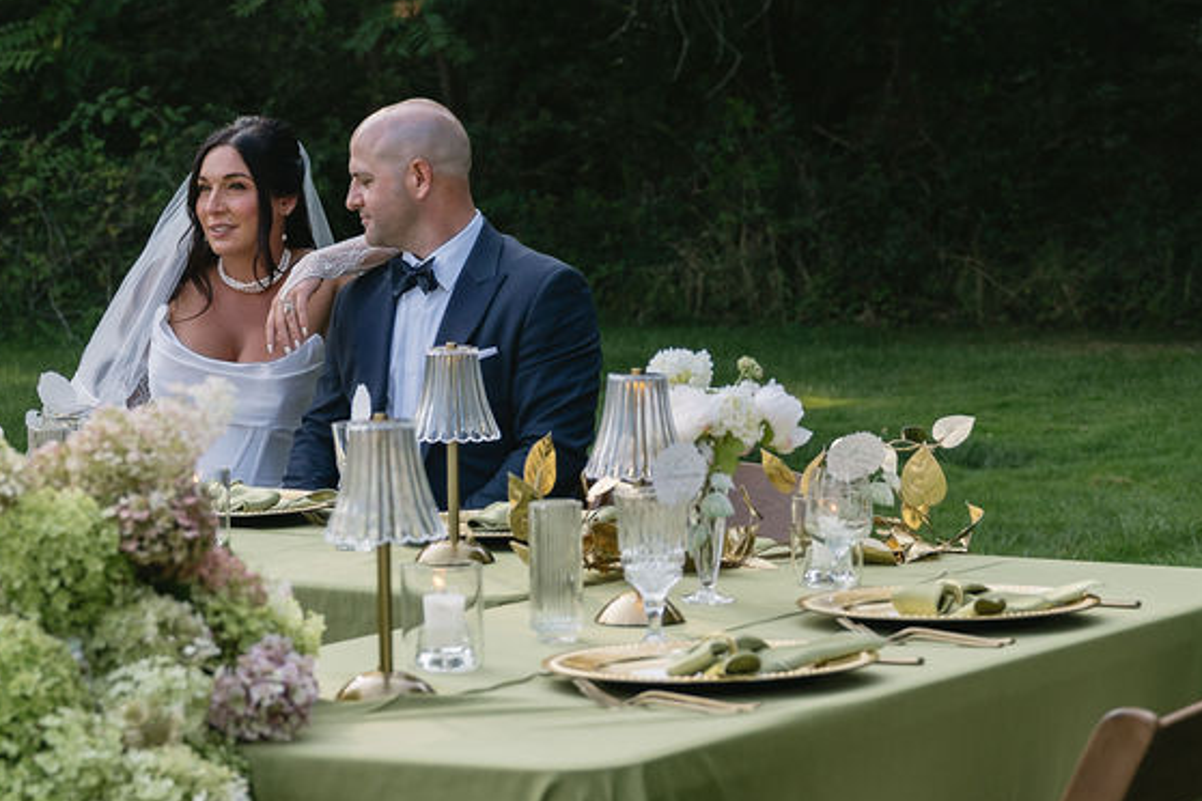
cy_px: 378
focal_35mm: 110
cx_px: 332
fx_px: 3672
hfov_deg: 18.5
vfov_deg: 12.5
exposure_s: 1/640
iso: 250
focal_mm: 51
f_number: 4
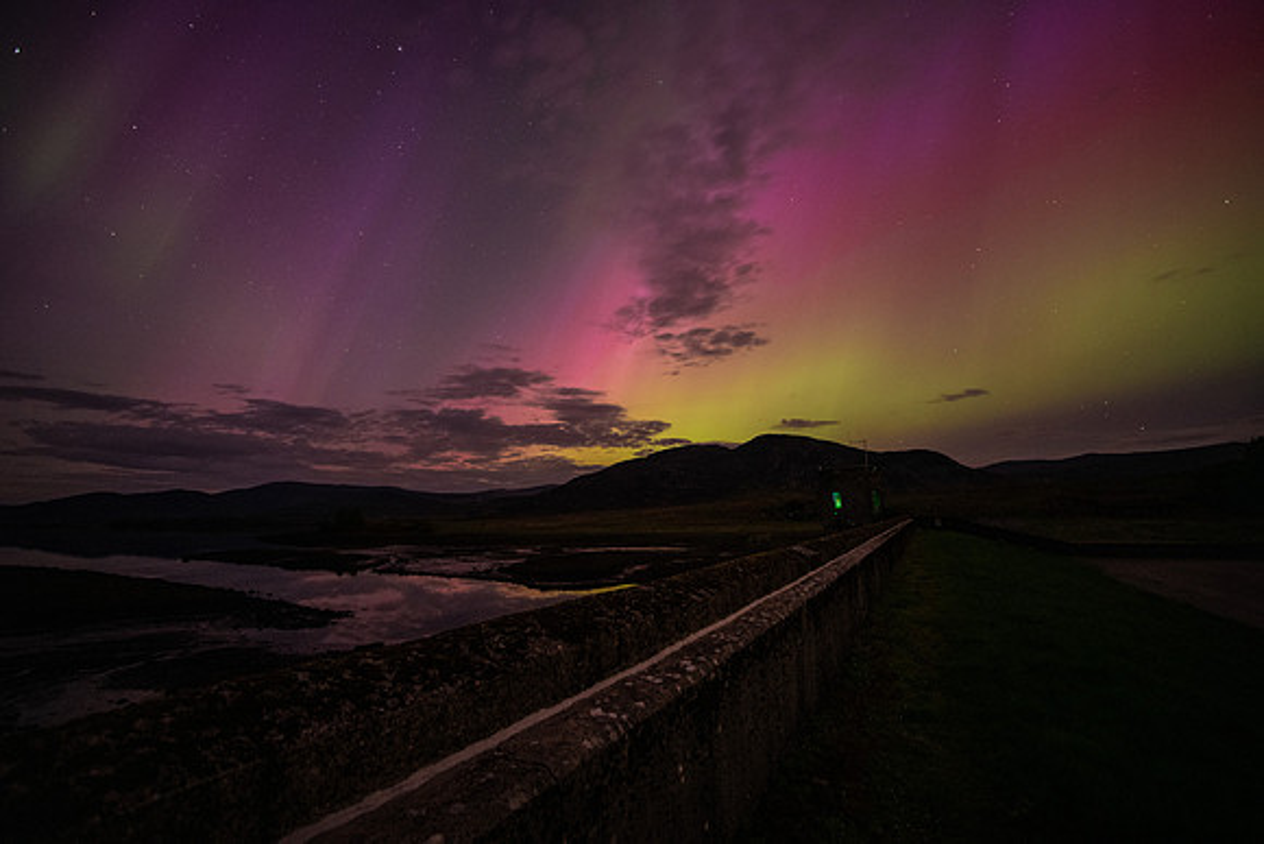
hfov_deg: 100.4
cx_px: 632
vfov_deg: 77.4
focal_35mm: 15
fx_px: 527
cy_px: 422
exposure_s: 8
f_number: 4.5
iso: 2500
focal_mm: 15
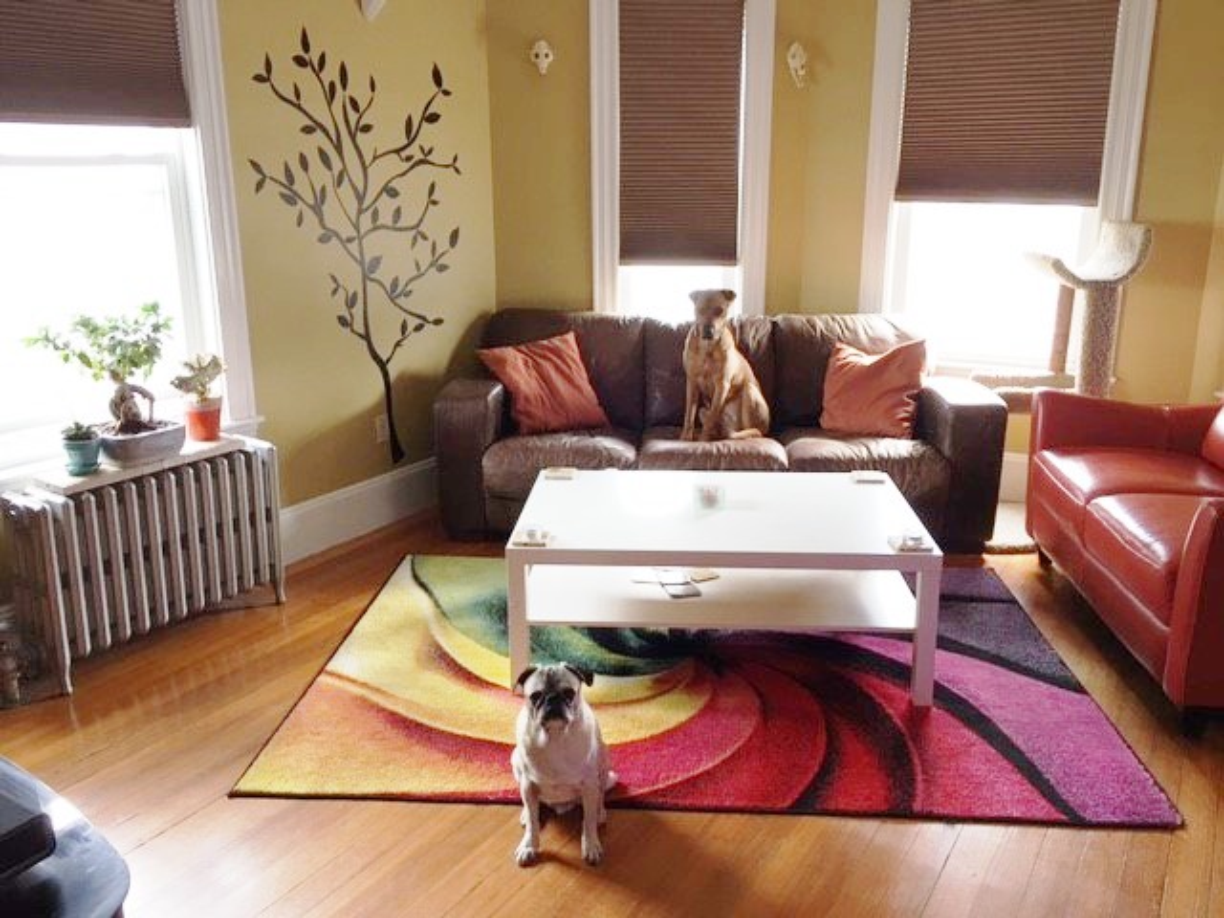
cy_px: 459
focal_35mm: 29
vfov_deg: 48.2
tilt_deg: -14.9
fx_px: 1025
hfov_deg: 61.7
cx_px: 612
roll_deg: -0.6
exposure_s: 1/15
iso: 32
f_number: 2.2
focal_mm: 4.15
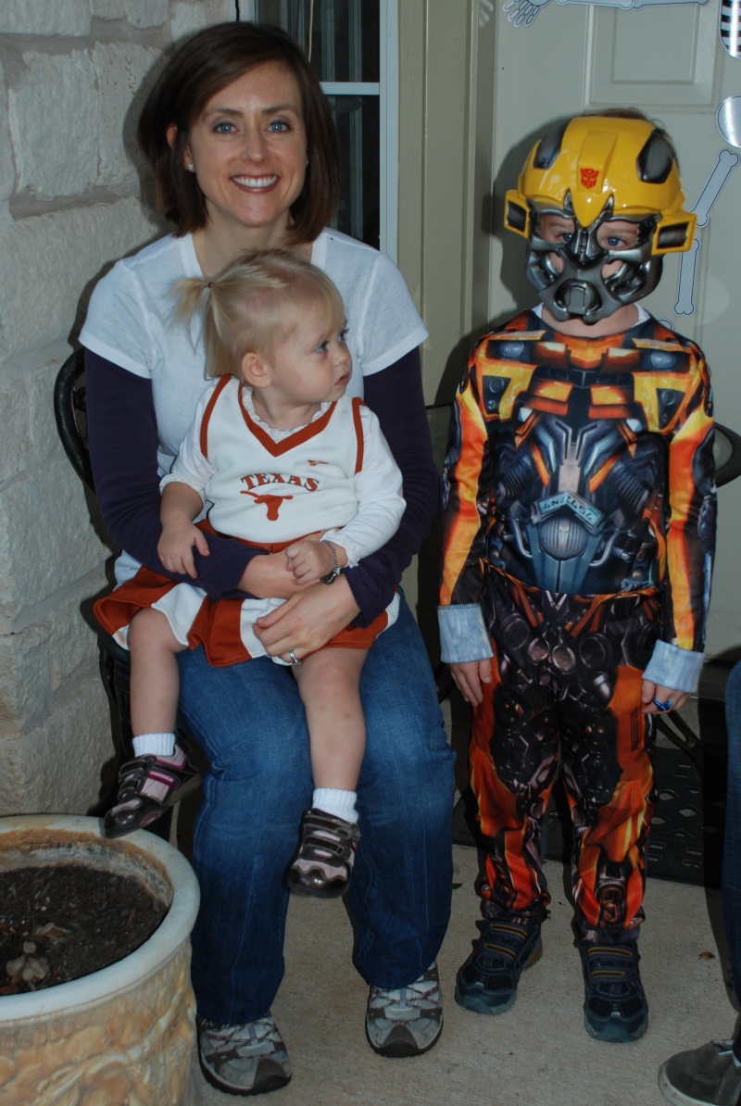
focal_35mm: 46
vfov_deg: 42.3
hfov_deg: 29.0
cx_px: 370
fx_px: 1431
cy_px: 553
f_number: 4.2
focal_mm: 31
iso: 200
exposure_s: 1/60
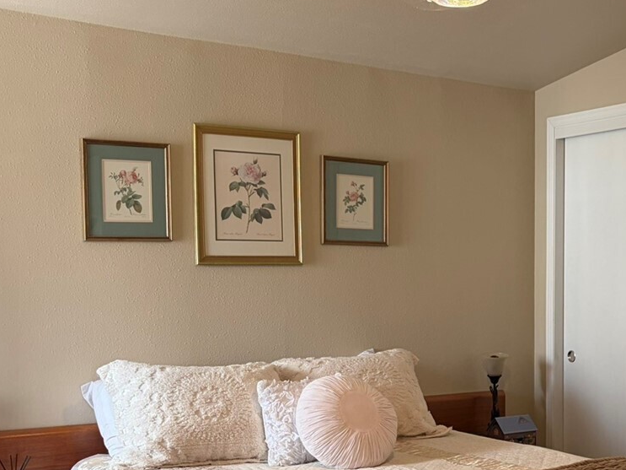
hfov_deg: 33.2
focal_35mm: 56
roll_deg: +0.5
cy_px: 317
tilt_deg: -1.2
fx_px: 1013
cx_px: 514
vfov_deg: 25.9
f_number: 1.6
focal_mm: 5.96
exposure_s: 1/60
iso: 160
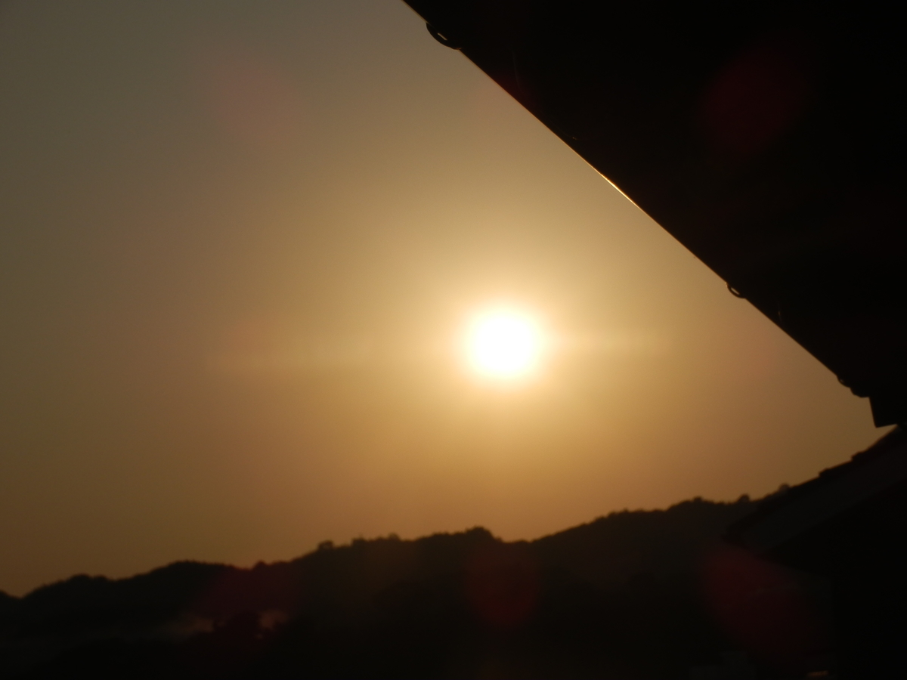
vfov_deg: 15.1
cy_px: 340
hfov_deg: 20.0
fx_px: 2568
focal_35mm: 98
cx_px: 454
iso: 80
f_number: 13.3
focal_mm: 17.4
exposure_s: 1/800
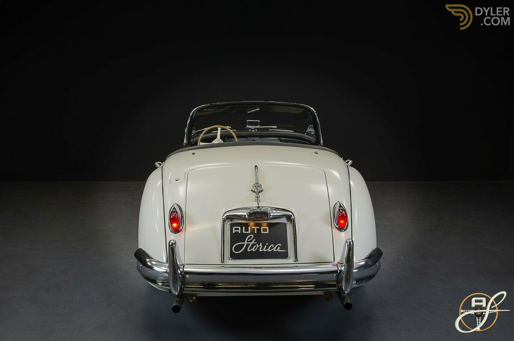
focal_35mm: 36
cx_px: 257
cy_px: 170
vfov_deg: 36.7
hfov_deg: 53.2
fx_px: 513
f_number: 13
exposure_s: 1/1.67
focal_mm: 24
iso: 200
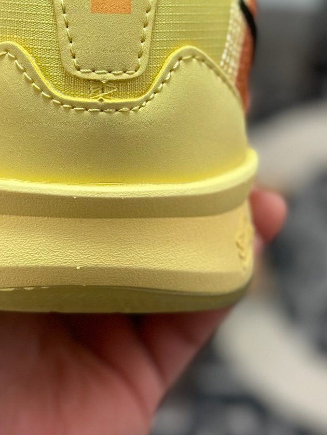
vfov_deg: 16.6
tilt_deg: -55.9
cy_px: 55
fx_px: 1474
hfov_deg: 12.6
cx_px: 75
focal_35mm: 117
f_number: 1.78
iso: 80
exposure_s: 1/1019
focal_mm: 6.86
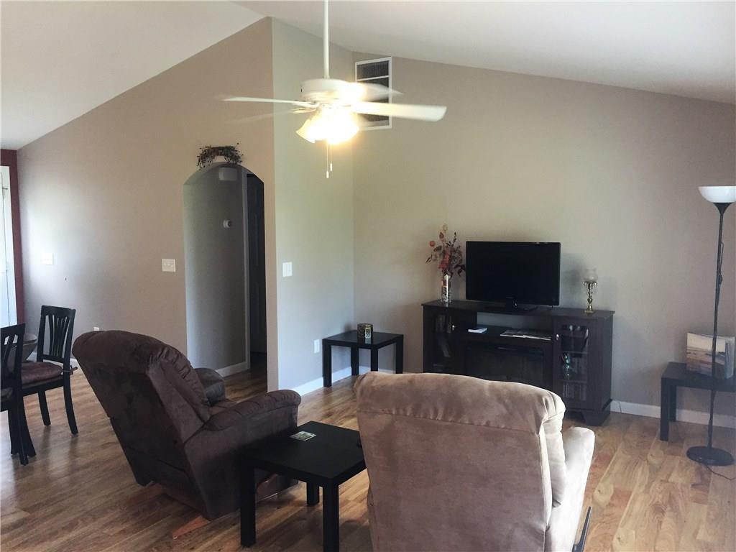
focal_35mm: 29
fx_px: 617
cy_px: 276
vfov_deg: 48.2
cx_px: 368
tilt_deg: -5.0
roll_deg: +0.2
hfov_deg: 61.7
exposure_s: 1/30
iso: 125
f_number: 2.2
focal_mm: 4.15
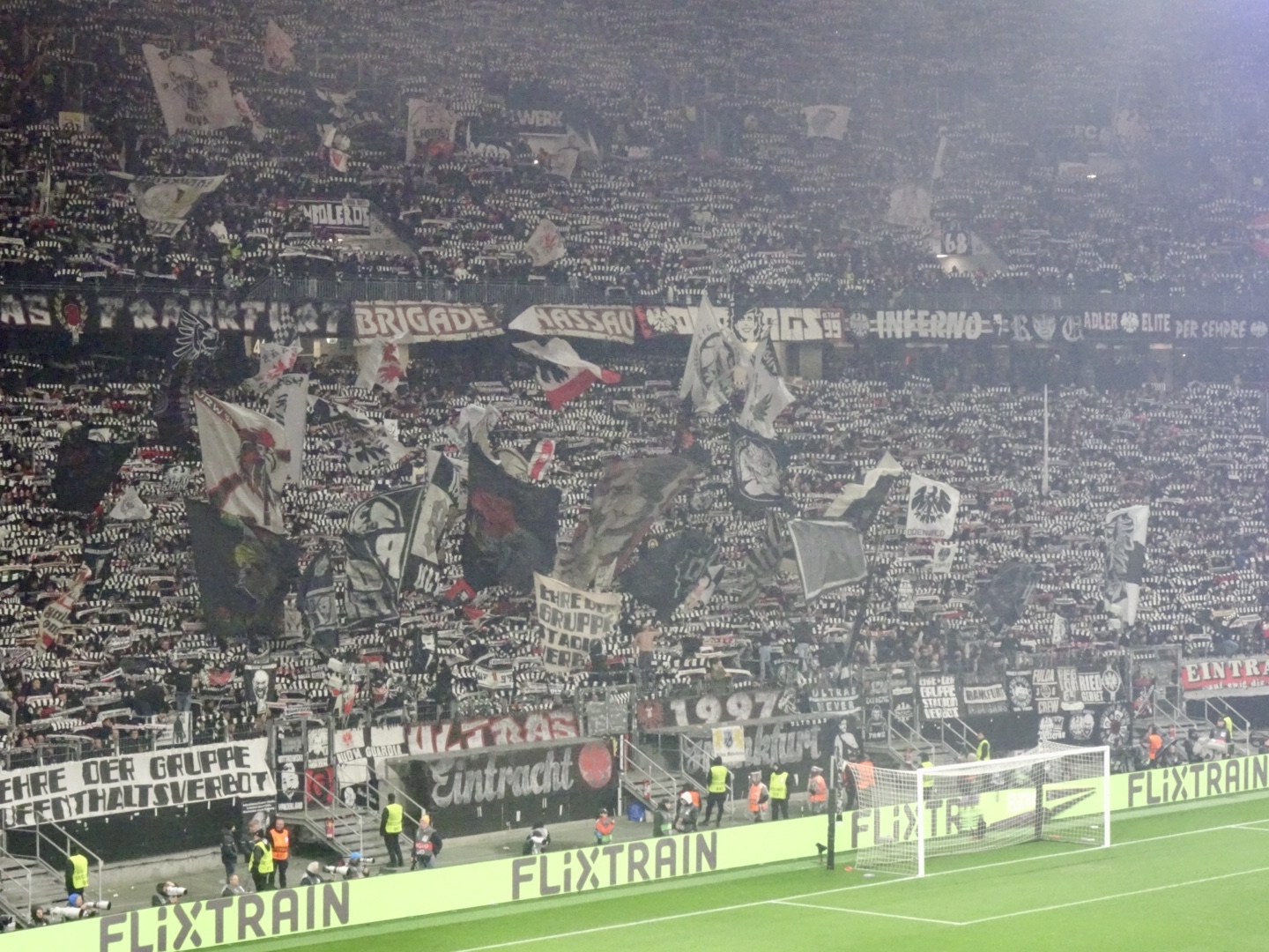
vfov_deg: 16.4
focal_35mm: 90
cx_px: 634
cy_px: 476
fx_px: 3299
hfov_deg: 21.8
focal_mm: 15.45
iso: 1600
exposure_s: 1/100
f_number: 5.6
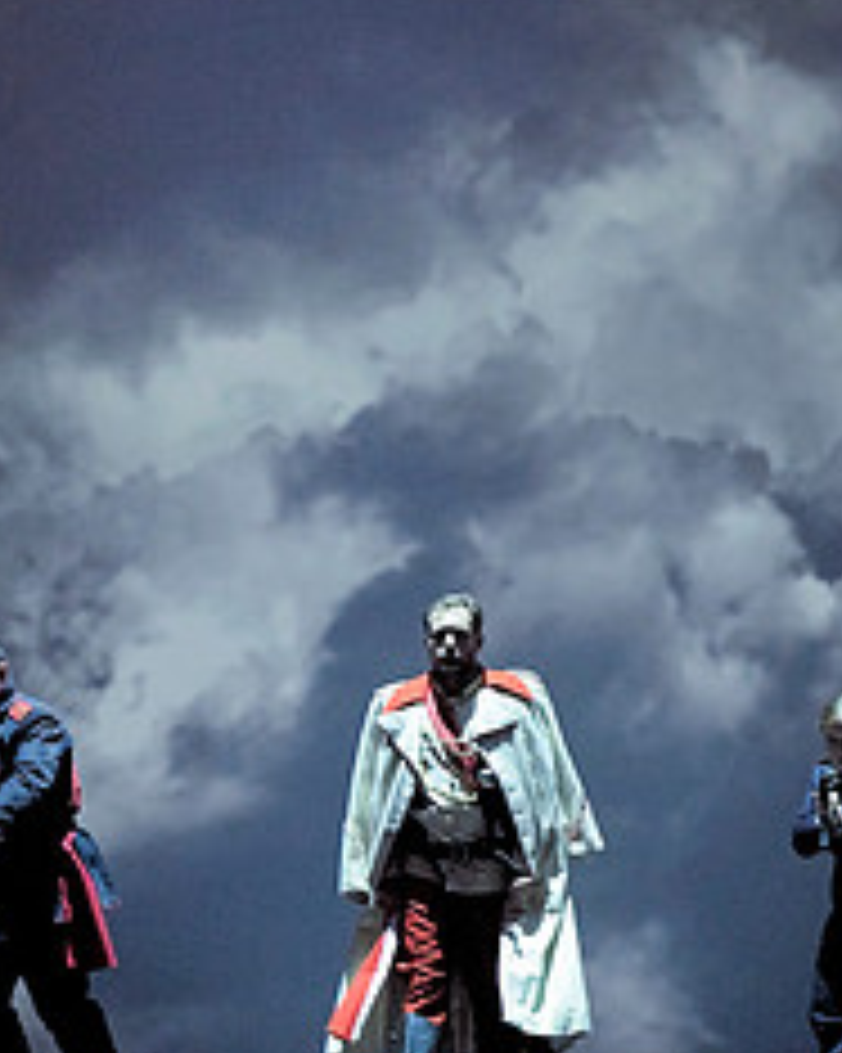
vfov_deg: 11.8
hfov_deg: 9.5
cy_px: 587
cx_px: 347
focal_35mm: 163
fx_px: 5081
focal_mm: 70
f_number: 5.6
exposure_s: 1/90
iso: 2000
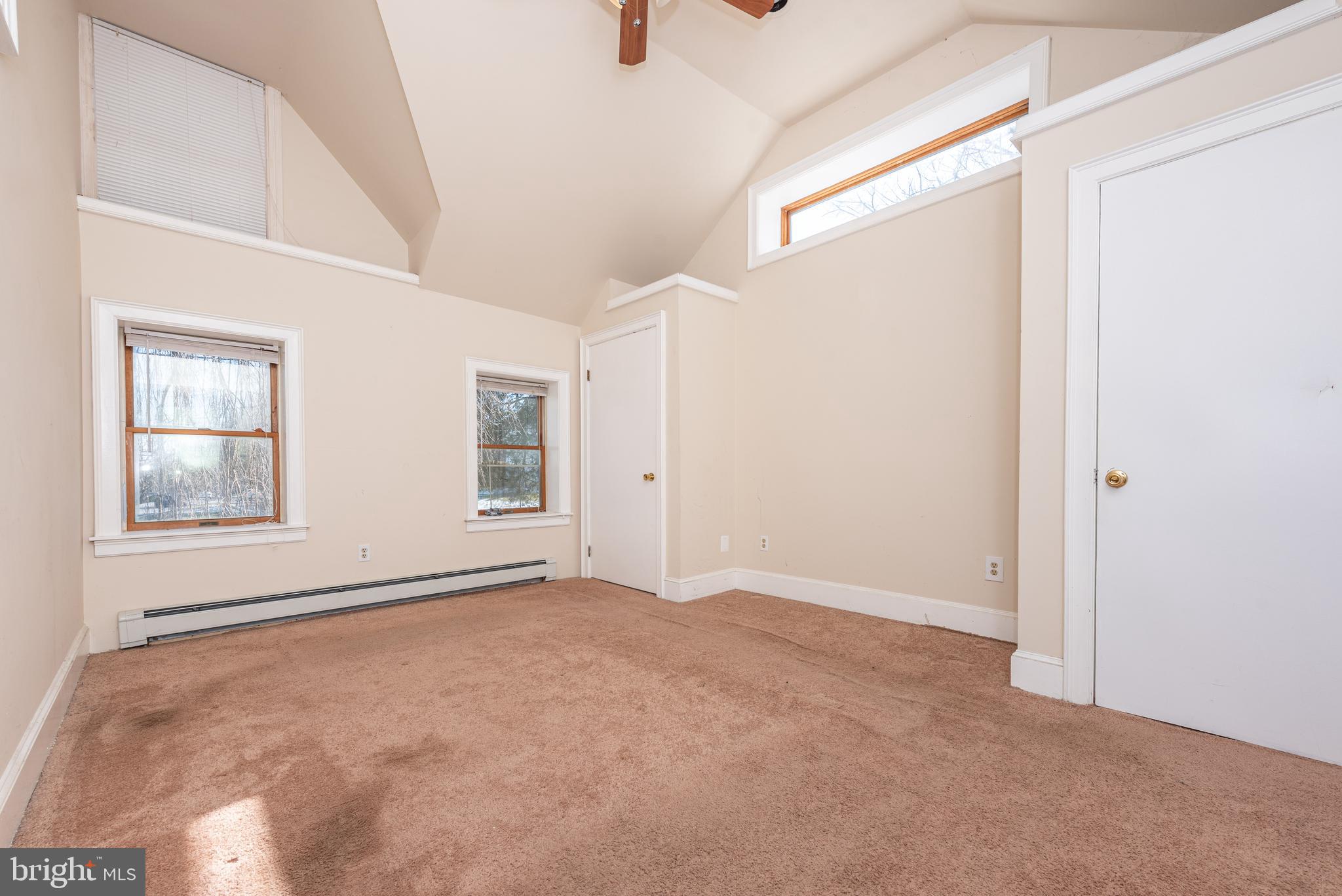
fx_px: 522
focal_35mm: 14
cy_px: 448
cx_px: 671
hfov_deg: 104.2
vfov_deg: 81.3
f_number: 8
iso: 125
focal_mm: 14
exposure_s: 1/125
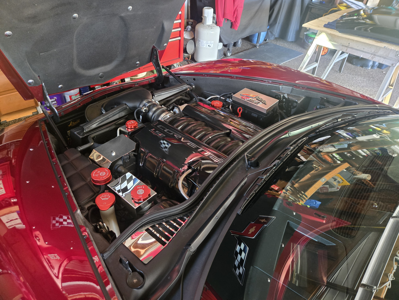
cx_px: 200
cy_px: 150
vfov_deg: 58.9
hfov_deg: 73.9
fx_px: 265
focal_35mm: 23
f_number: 1.8
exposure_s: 1/60
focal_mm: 5.4
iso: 1000
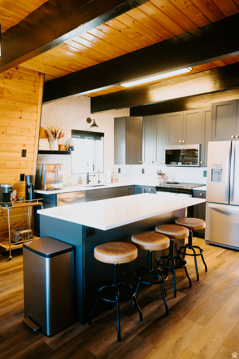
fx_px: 249
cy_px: 180
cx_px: 120
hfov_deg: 51.3
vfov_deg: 71.5
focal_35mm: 25
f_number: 2.8
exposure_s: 1/125
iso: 320
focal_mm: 25
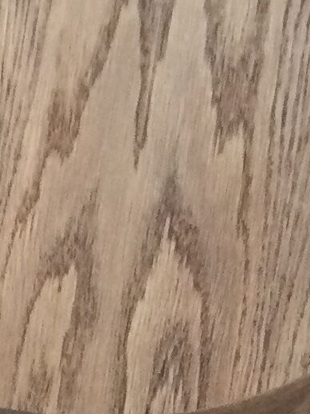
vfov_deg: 9.7
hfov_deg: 7.6
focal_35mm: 195
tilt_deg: -16.5
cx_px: 186
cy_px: 726
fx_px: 2329
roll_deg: -3.6
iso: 64
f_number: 2.4
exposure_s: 1/33
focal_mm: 3.3
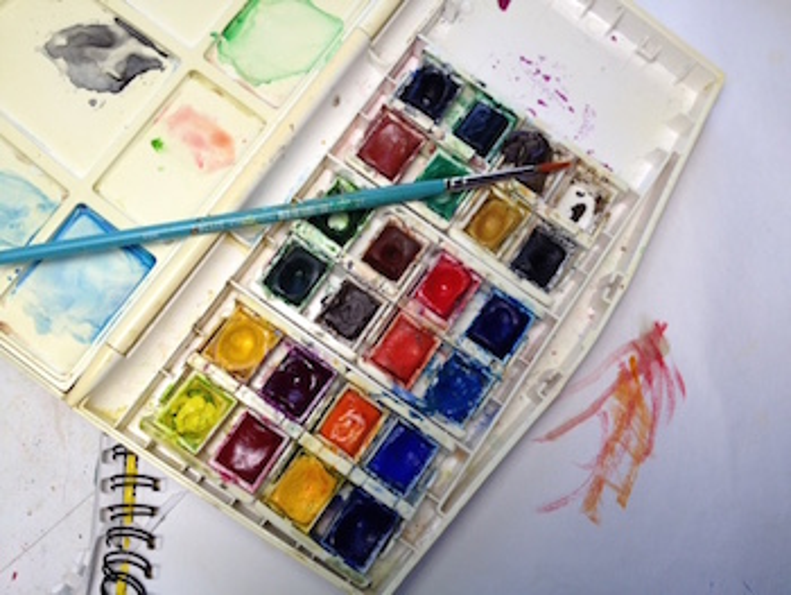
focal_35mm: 35
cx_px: 396
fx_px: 800
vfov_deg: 40.7
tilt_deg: -76.7
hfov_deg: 52.6
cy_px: 298
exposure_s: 1/120
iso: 64
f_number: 2.4
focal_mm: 4.28
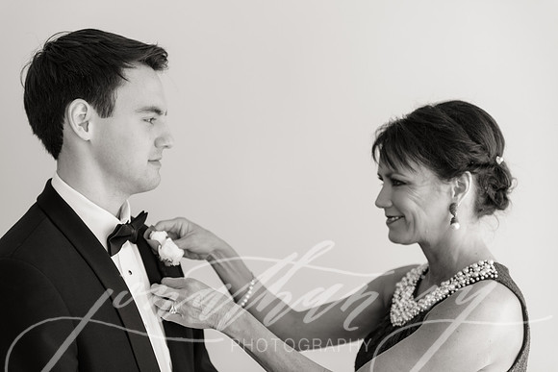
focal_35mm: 60
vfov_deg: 22.6
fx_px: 930
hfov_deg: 33.4
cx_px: 279
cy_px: 186
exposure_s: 1/400
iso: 400
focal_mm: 60
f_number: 2.8
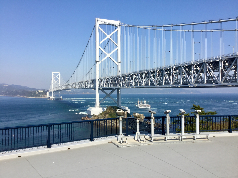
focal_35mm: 31
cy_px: 89
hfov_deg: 58.3
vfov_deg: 45.5
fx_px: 213
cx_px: 119
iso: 25
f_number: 2.4
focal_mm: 3.3
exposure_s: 1/1335
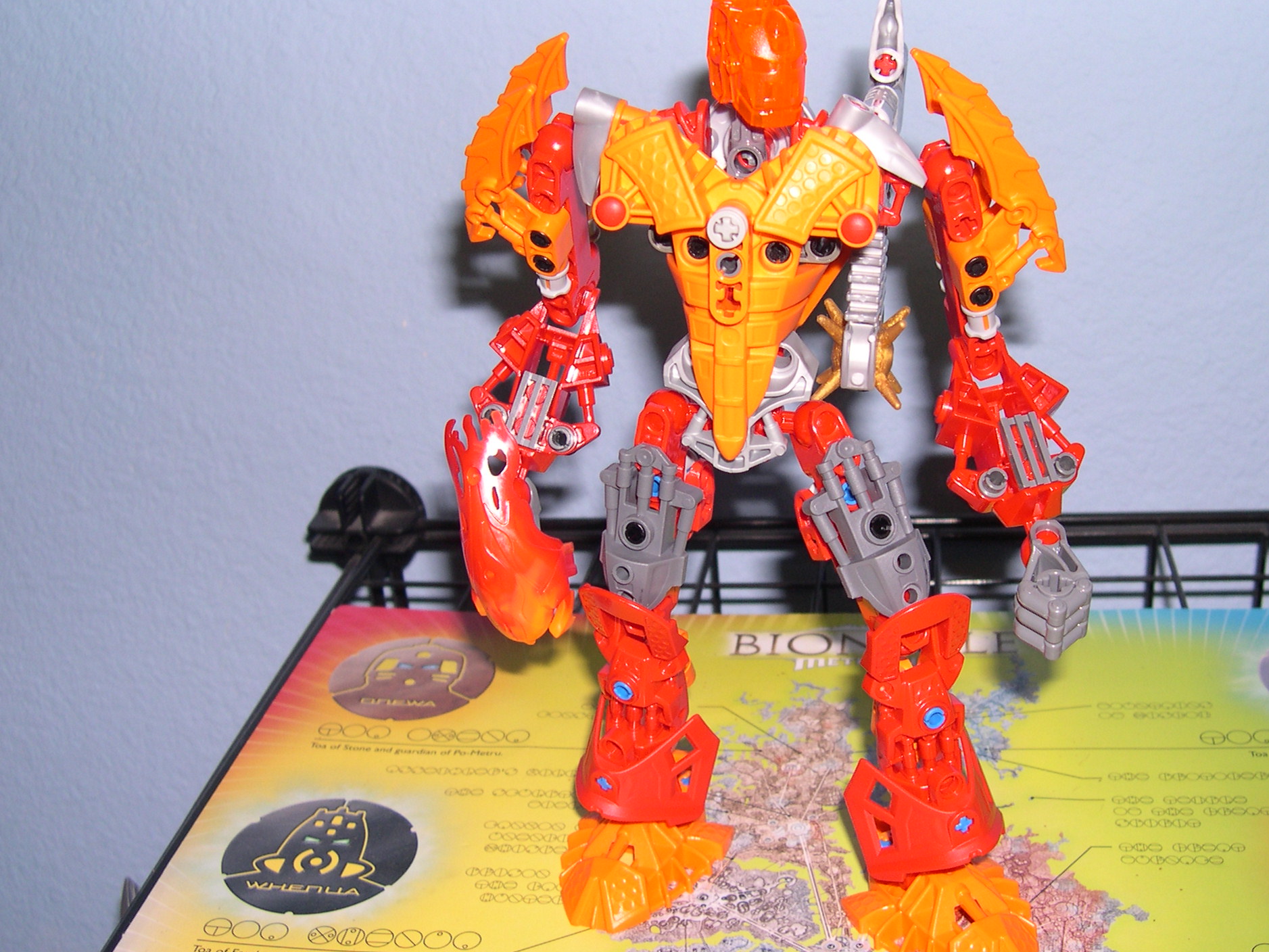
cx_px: 725
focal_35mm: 46
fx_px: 1686
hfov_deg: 41.1
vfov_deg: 31.5
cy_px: 456
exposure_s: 1/60
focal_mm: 8
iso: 100
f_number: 2.8
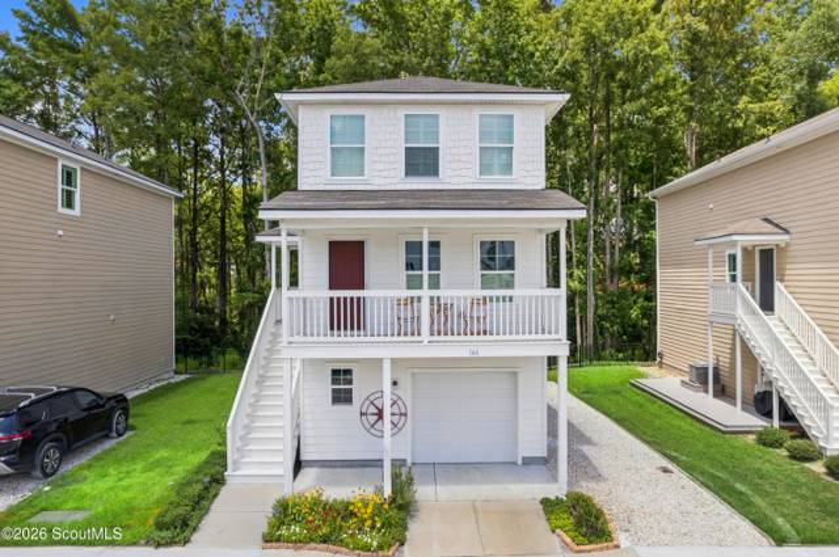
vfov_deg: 57.1
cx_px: 420
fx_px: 512
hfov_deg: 78.7
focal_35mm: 22
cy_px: 278
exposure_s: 1/350
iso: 100
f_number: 2.8
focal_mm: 8.38
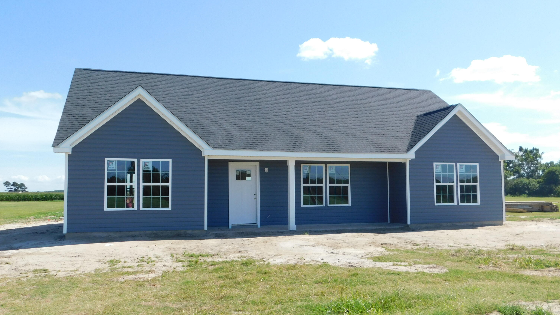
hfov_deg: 59.5
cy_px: 165
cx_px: 278
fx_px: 490
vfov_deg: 35.6
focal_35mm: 33
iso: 125
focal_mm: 5.3
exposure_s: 1/1000
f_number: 3.2
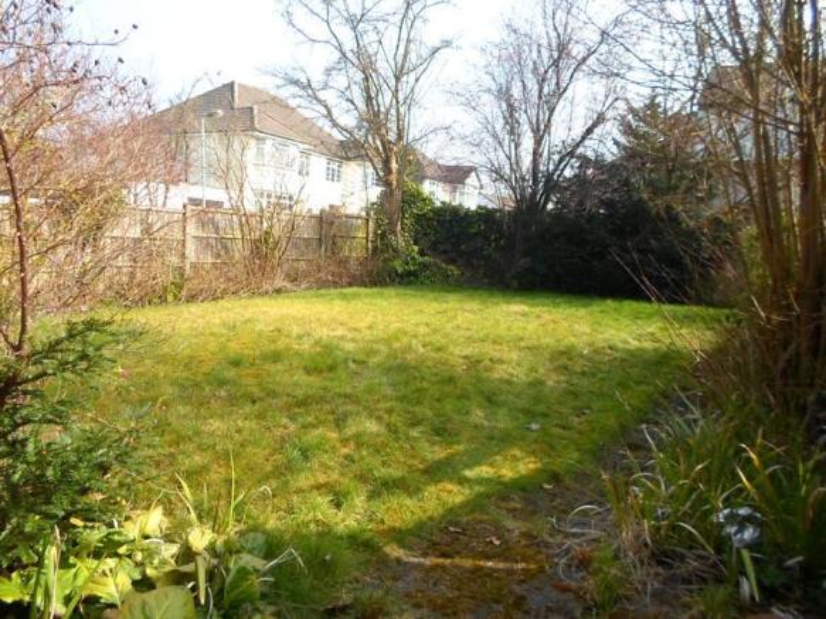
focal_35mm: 25
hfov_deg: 69.4
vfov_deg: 54.9
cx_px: 413
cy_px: 310
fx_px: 596
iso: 80
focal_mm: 4.5
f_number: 2.5
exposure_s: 1/500
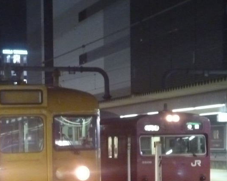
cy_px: 172
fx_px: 712
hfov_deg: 18.0
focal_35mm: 106
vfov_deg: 14.3
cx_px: 70
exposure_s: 1/10
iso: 800
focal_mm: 8.6
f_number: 4
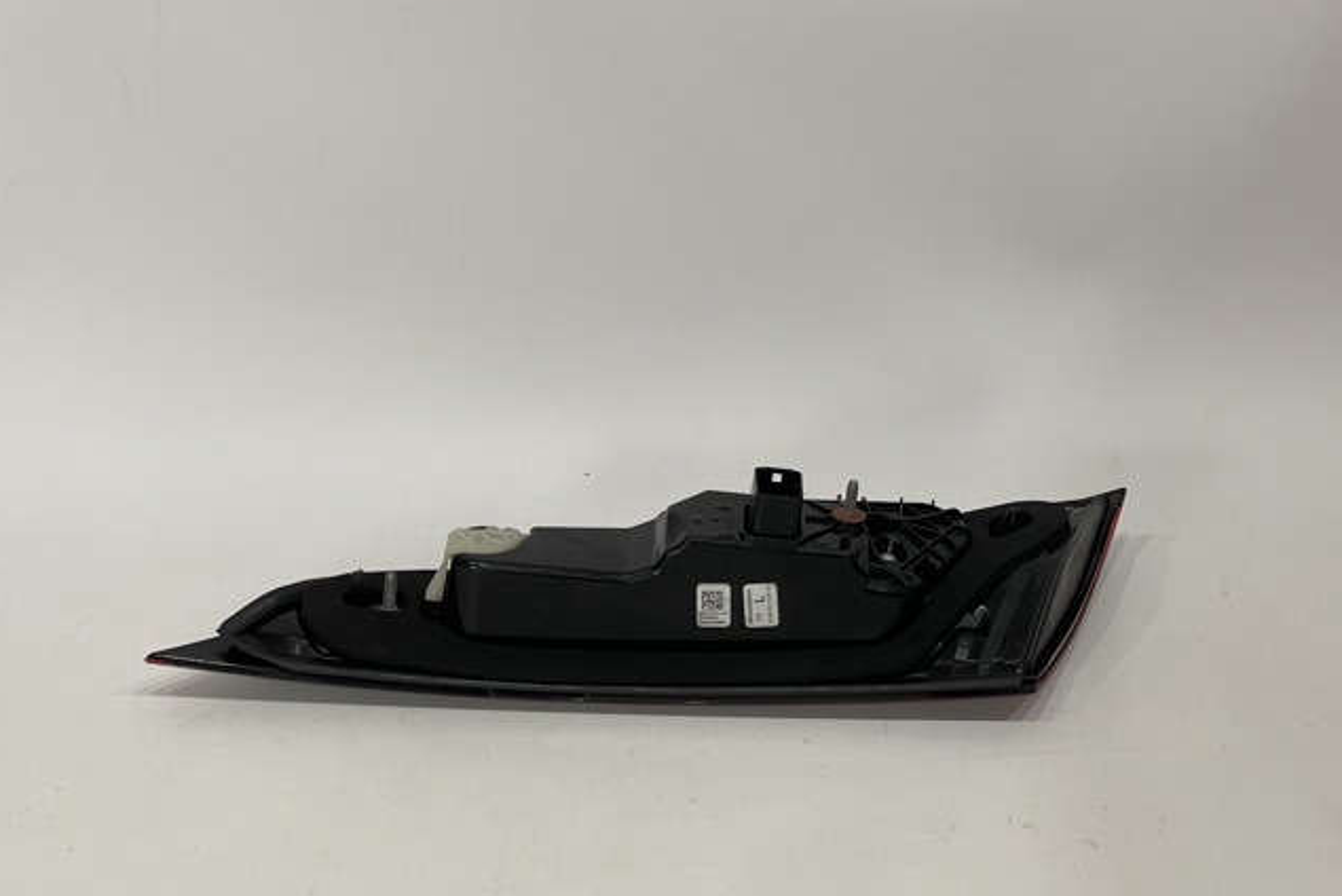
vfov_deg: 20.3
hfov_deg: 30.1
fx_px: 2499
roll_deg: -0.5
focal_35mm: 67
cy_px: 489
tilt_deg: -33.3
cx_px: 668
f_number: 2.2
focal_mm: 7.5
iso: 160
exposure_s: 1/100
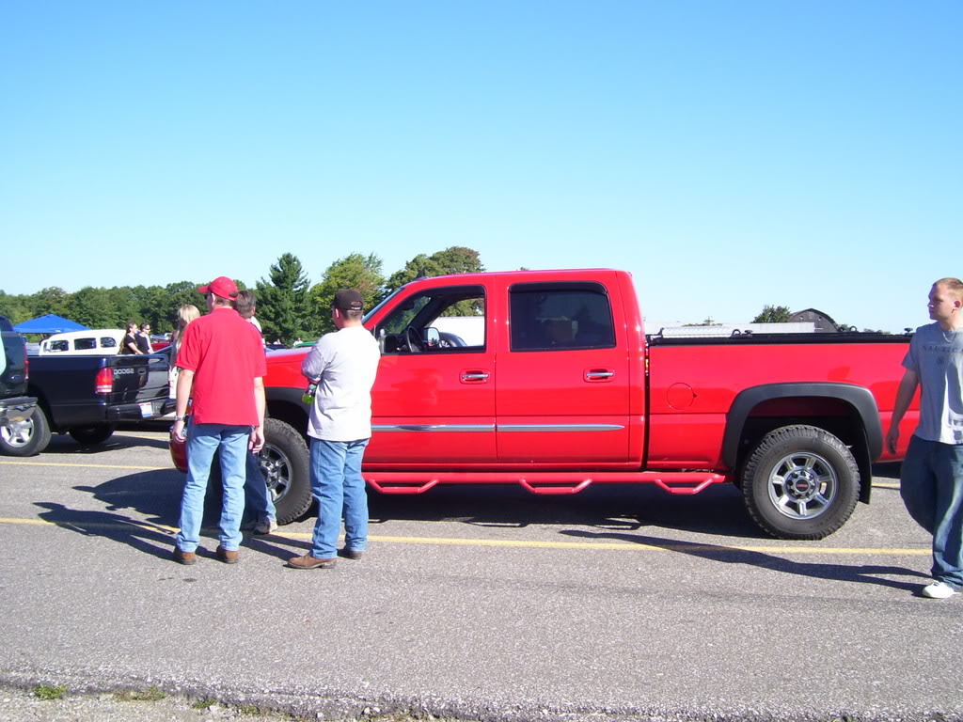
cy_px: 361
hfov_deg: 50.1
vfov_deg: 38.7
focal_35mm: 37
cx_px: 482
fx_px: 1029
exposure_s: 1/350
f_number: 4.8
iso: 80
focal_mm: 6
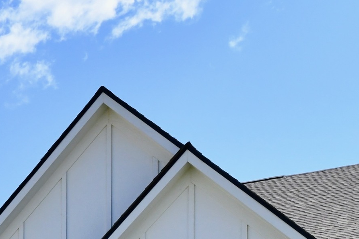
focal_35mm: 62
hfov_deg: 27.5
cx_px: -95
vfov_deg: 19.0
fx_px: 618
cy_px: 367
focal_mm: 18
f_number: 13
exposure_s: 1/640
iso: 640
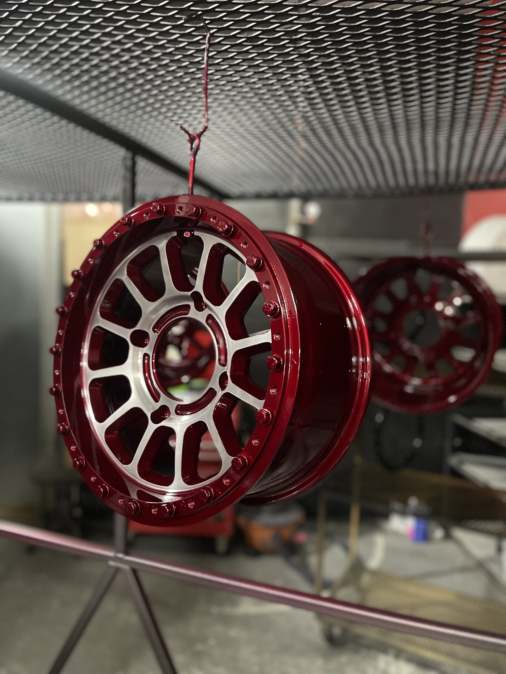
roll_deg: -2.0
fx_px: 507
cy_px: 337
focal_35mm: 26
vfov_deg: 67.3
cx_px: 253
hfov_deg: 53.1
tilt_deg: -4.7
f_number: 1.6
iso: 640
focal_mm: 5.1
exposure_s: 1/30
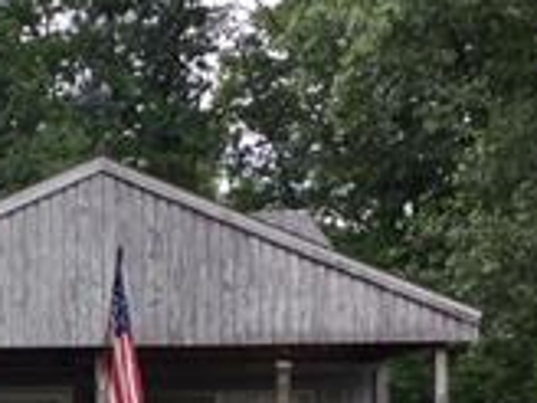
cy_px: 547
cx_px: -95
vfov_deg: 11.9
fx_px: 1877
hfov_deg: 15.7
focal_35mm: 121
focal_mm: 3.3
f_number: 2.4
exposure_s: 1/225
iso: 25
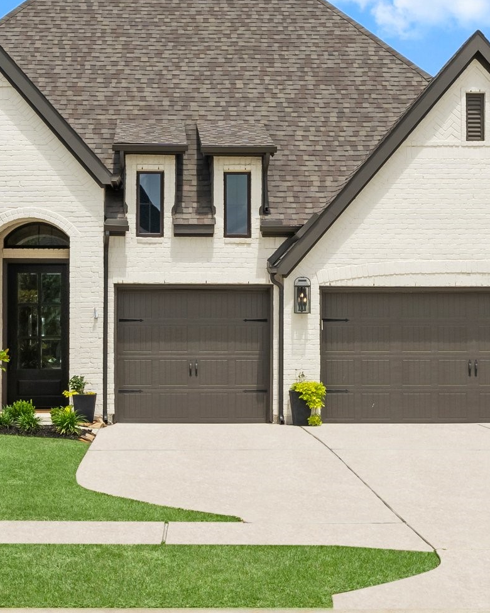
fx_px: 1215
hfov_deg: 22.8
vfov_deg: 28.3
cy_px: 325
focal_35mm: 67
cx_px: 188
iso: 800
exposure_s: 1/400
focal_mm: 22.8
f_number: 11
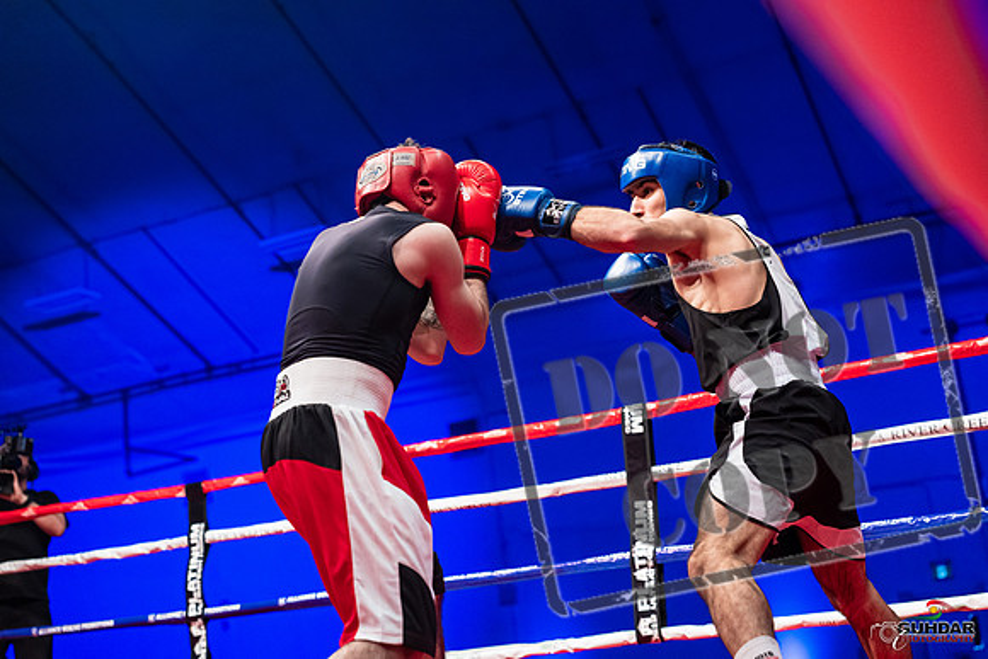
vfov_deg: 27.0
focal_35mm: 50
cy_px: 330
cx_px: 494
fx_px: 1372
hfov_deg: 39.6
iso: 4000
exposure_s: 1/1000
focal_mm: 50
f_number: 2.8
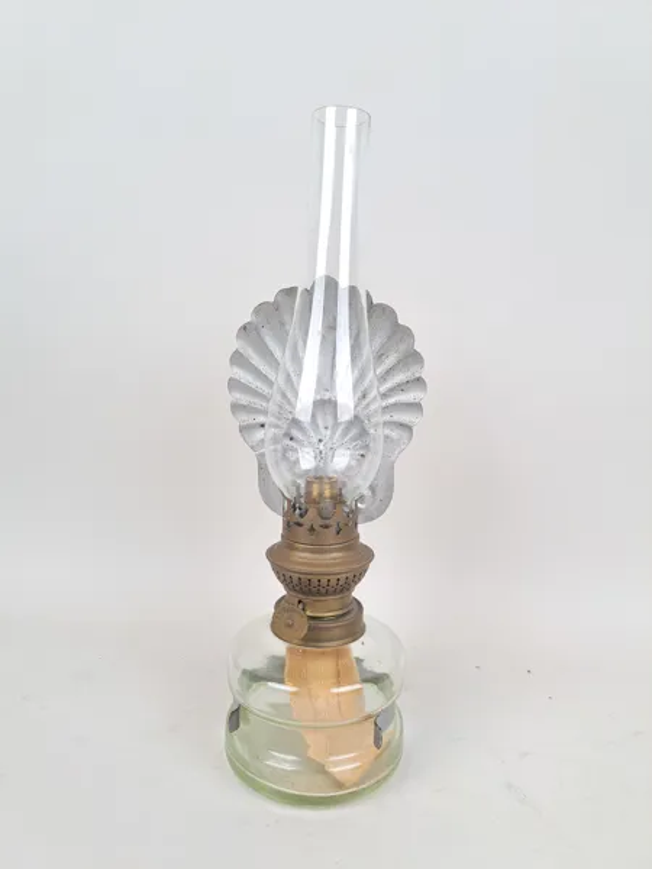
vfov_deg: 71.6
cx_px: 326
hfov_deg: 56.8
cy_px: 434
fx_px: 603
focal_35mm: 24
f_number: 1.8
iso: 50
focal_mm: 5.23
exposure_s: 1/50
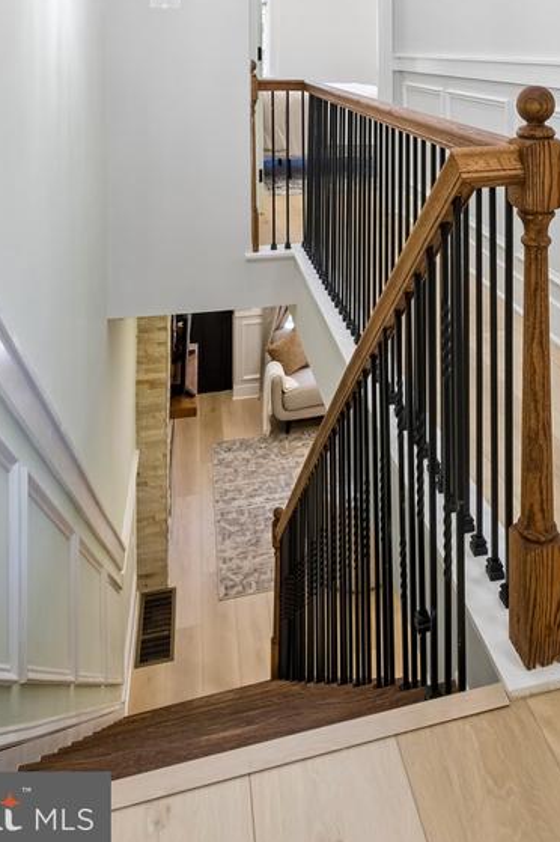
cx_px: 388
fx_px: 677
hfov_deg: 44.0
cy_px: 45
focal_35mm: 29
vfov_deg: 53.4
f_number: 8
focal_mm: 10
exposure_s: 1/15
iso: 250
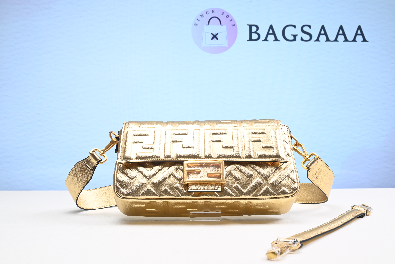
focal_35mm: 38
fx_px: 417
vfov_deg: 35.1
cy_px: 132
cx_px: 198
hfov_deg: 50.7
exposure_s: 1/2
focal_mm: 38
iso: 100
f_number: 16
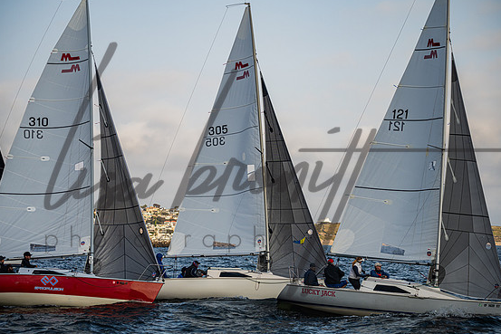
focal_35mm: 105
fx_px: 1462
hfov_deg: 19.5
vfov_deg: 13.0
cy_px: 172
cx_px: 246
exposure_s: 1/2500
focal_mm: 100
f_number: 5
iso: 400
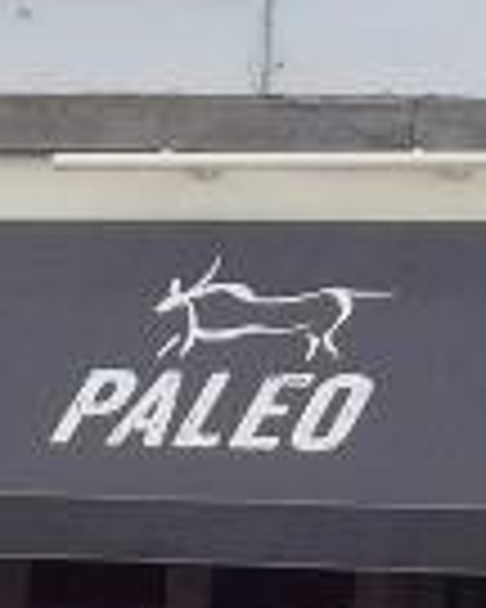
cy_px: 92
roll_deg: -3.4
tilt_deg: +10.1
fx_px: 4261
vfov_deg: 8.1
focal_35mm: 237
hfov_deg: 6.5
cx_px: 428
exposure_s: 1/529
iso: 32
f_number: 2.4
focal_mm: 3.3
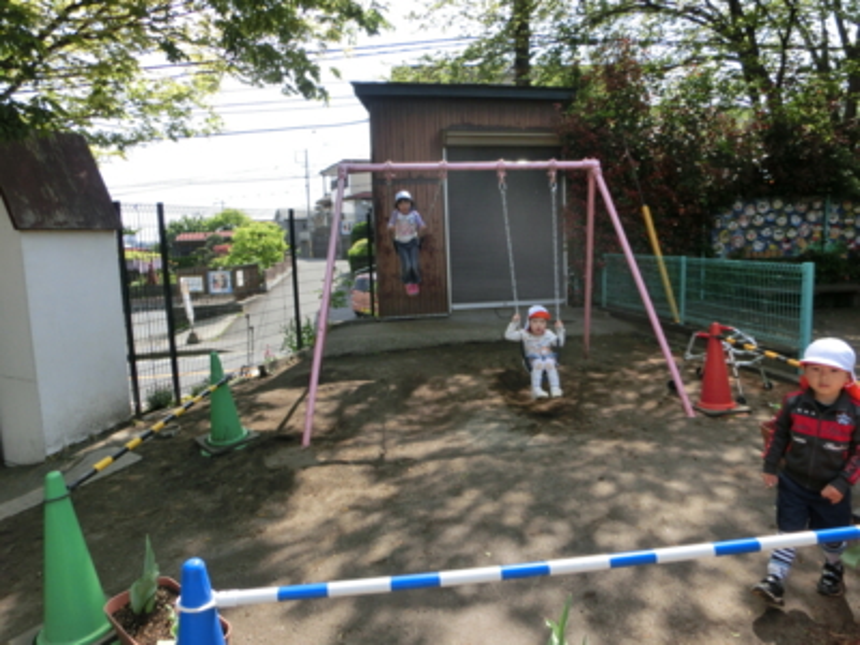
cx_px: 430
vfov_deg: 56.8
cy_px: 322
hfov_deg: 71.6
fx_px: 596
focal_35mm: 24
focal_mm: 4.24
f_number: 3
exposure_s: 1/500
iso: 80
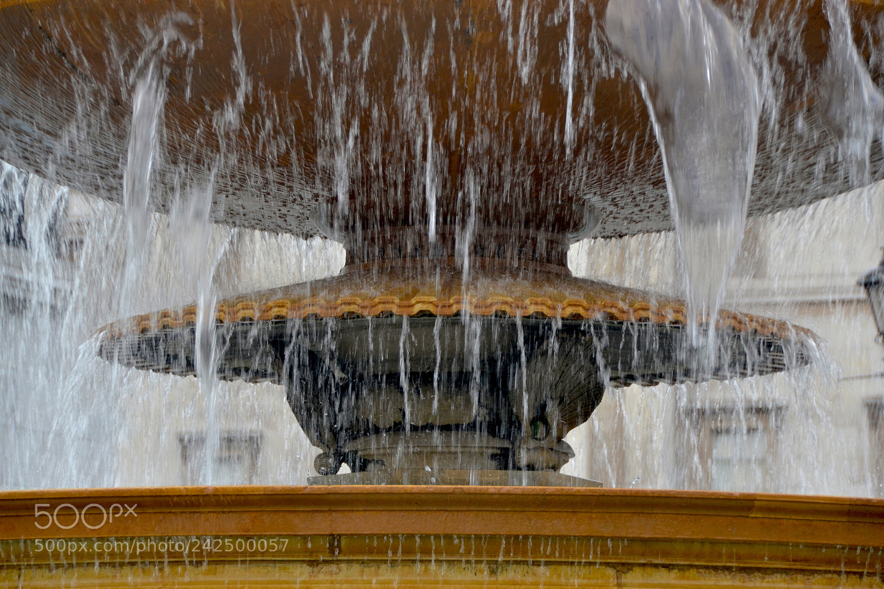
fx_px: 3866
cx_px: 442
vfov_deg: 8.7
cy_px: 294
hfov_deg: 13.0
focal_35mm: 158
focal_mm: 105
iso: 200
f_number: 5.6
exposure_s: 1/60
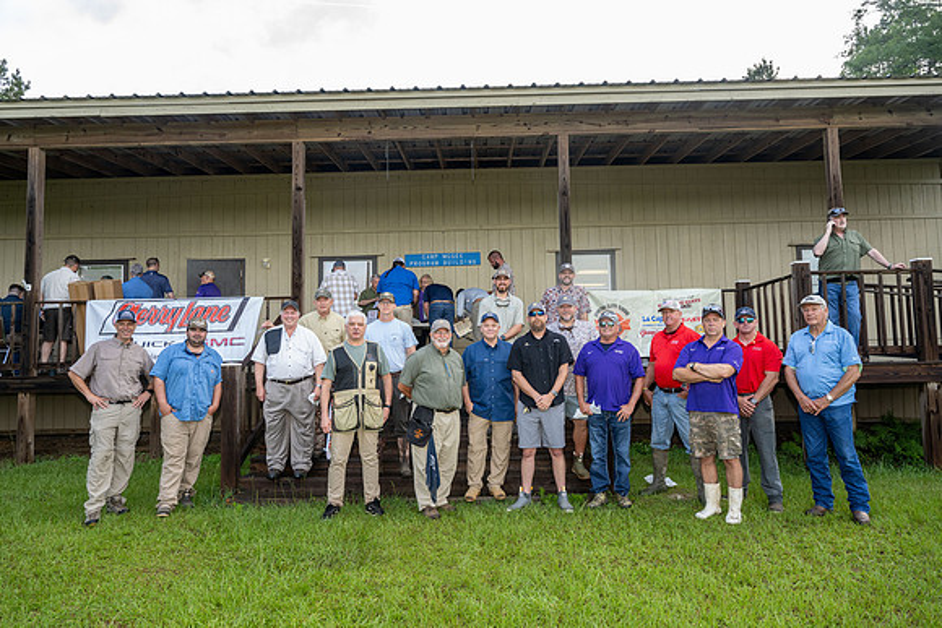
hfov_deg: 73.7
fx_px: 628
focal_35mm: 24
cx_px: 471
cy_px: 314
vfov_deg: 53.2
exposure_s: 1/125
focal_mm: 24
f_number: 5.6
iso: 450
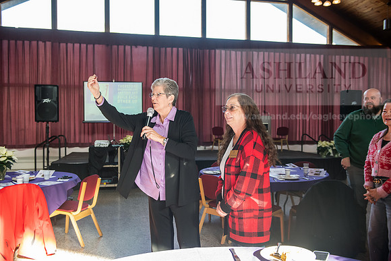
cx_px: 196
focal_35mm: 34
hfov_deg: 55.8
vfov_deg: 38.9
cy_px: 130
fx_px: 369
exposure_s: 1/250
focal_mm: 34
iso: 1600
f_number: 3.5
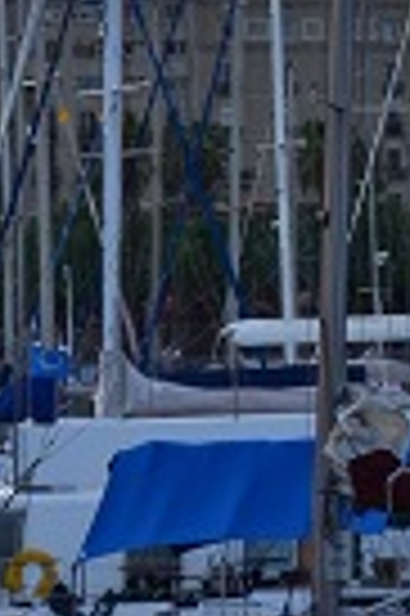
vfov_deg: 7.0
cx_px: 694
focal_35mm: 284
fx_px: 4858
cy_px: -589
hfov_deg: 4.8
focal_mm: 35
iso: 500
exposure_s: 1/500
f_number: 5.6
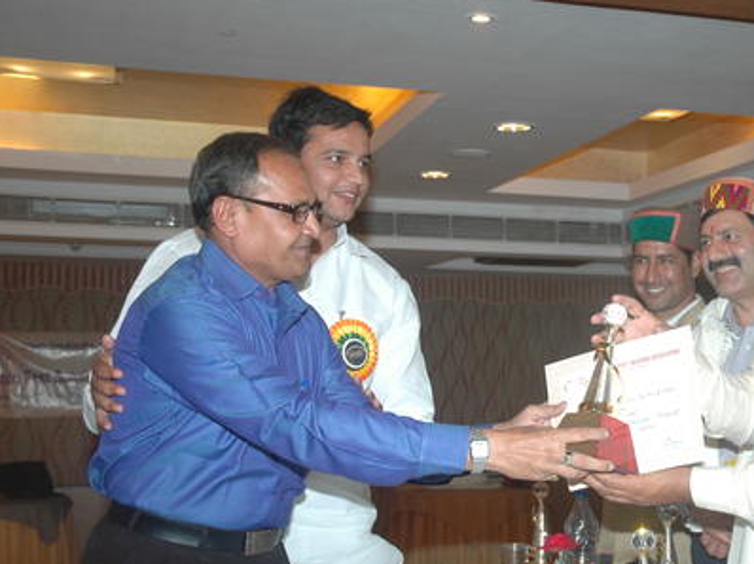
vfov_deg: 24.8
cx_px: 551
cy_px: 349
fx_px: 1278
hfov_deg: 32.3
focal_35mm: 59
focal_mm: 27
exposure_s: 1/60
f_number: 4.5
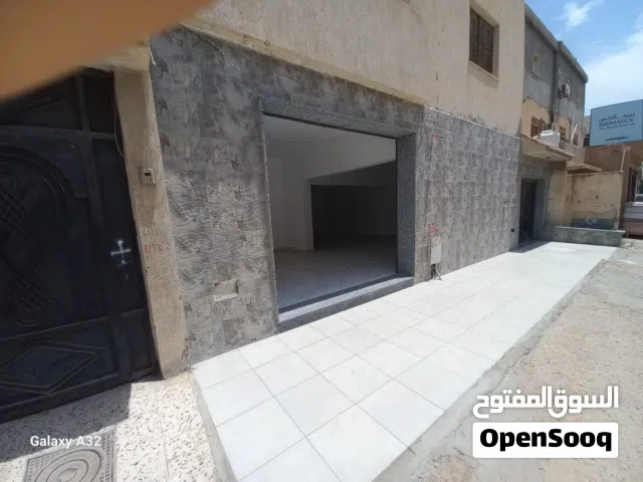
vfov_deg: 89.9
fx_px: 241
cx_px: 322
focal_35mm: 13
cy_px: 241
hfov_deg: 106.2
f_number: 2.2
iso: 40
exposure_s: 1/1761
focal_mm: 1.42
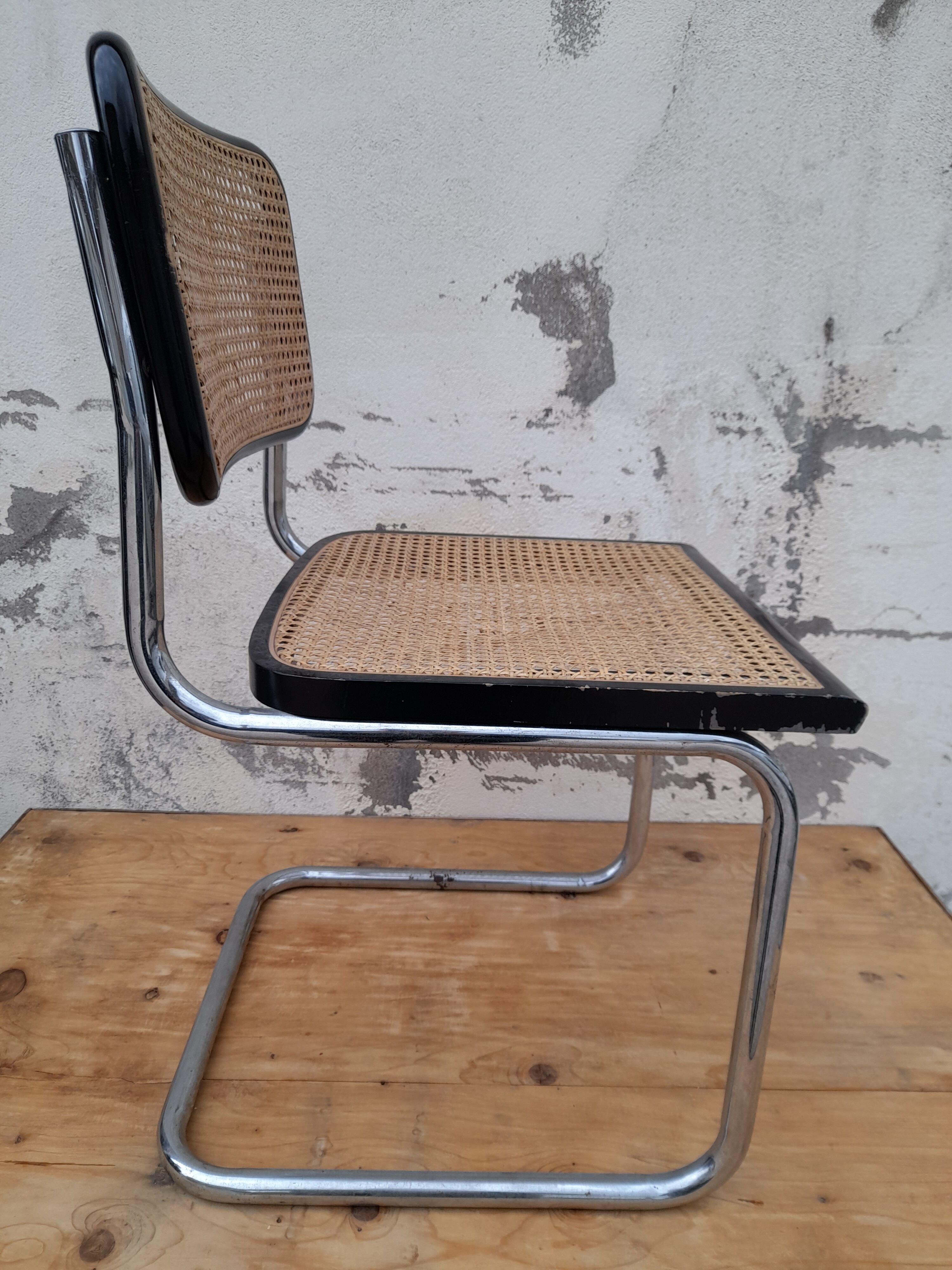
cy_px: 635
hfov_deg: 54.9
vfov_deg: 69.4
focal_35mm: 25
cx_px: 476
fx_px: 917
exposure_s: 1/50
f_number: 2
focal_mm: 4.6
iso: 32
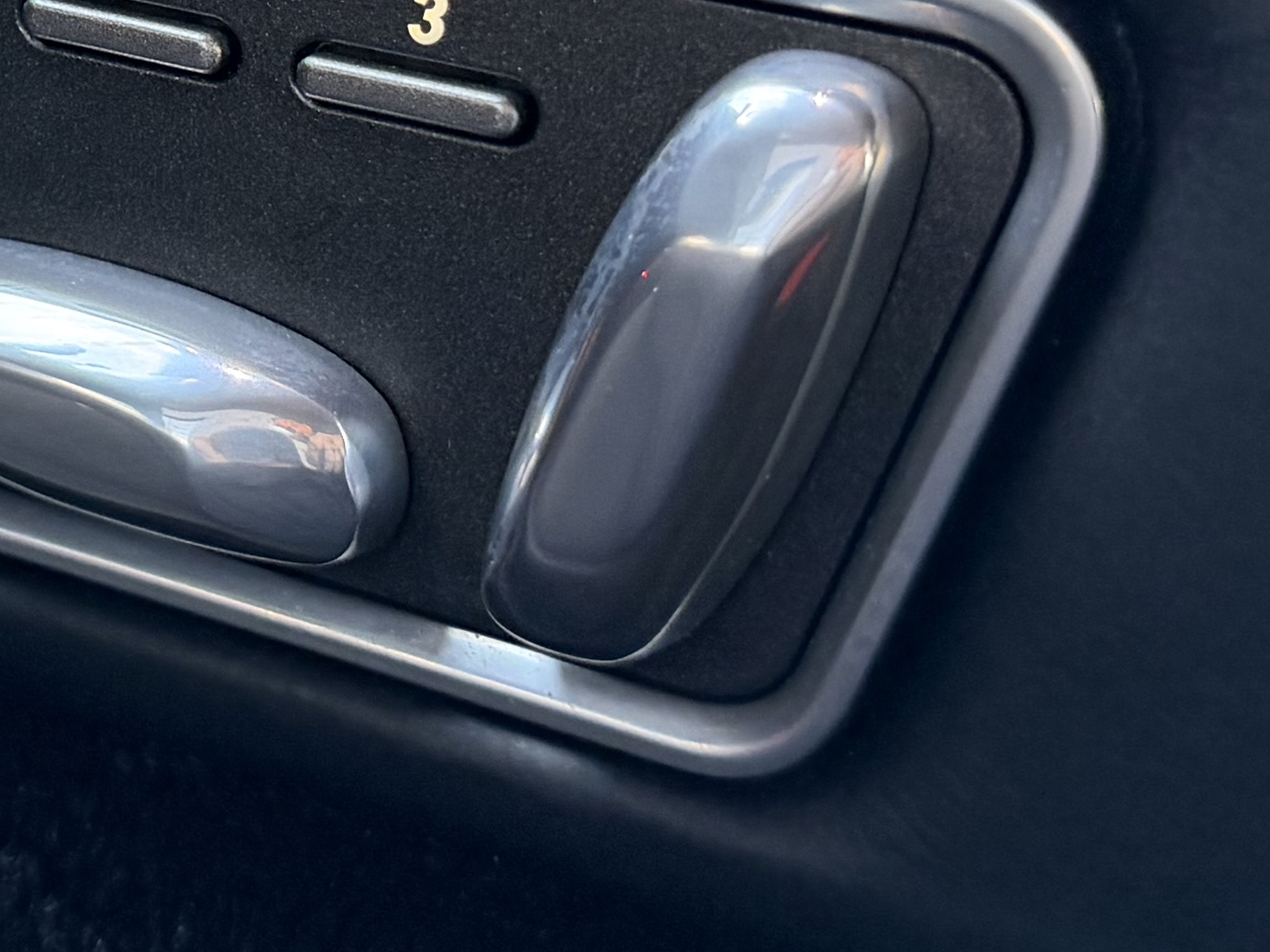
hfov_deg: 21.3
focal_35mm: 88
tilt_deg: -21.1
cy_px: -64
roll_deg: -1.8
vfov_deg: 16.3
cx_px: -69
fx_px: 3228
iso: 400
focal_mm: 6.76
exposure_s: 1/60
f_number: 1.78
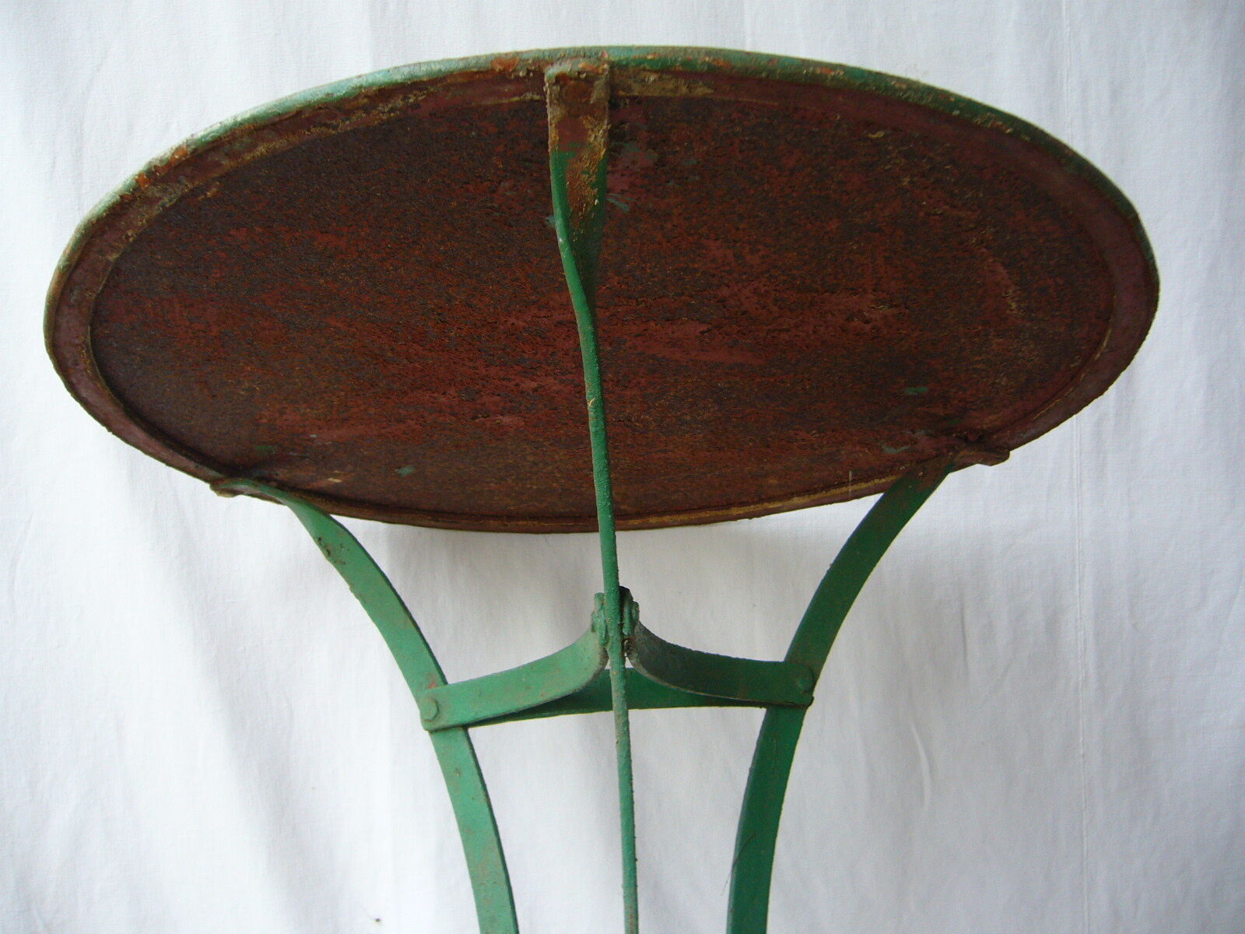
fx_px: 1259
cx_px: 622
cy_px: 467
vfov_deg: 40.7
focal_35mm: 35
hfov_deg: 52.6
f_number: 2.8
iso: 125
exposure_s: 1/15
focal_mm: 5.8
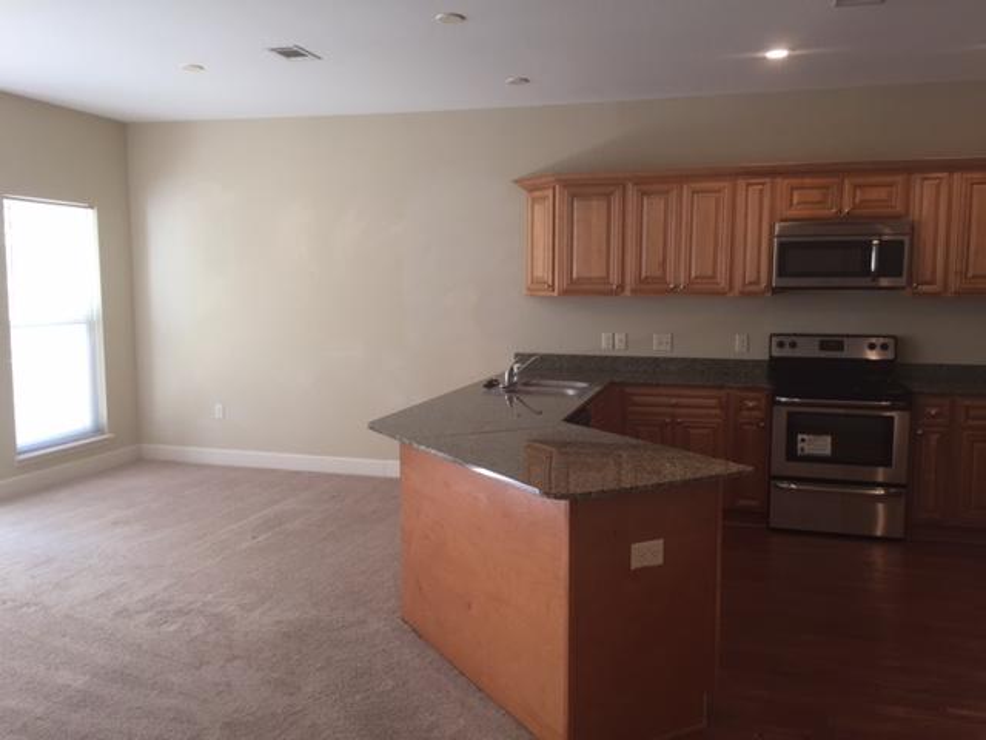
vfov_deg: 48.2
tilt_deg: -5.5
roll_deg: +0.2
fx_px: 826
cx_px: 493
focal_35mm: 29
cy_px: 370
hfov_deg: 61.7
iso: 40
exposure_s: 1/30
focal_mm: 4.15
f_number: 2.2
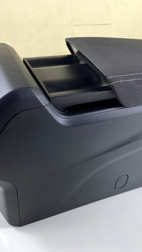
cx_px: 84
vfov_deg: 52.8
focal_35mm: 38
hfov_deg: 31.1
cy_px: 127
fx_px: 254
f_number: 1.8
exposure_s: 1/100
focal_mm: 4.25
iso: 50
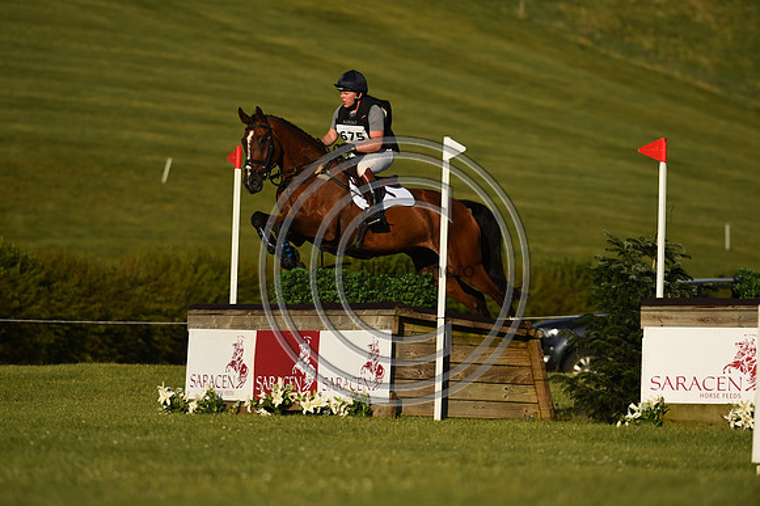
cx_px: 380
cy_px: 253
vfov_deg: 3.4
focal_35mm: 400
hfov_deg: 5.2
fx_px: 8439
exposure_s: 1/1600
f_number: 5.6
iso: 180
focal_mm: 400
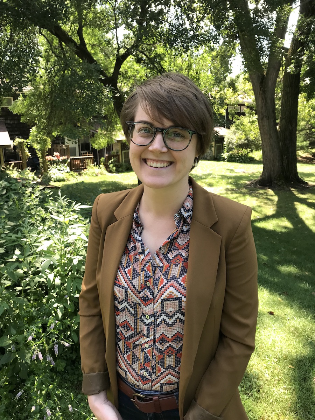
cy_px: 210
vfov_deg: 63.4
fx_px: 340
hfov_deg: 49.7
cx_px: 158
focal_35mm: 28
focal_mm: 3.99
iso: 20
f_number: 1.8
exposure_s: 1/174
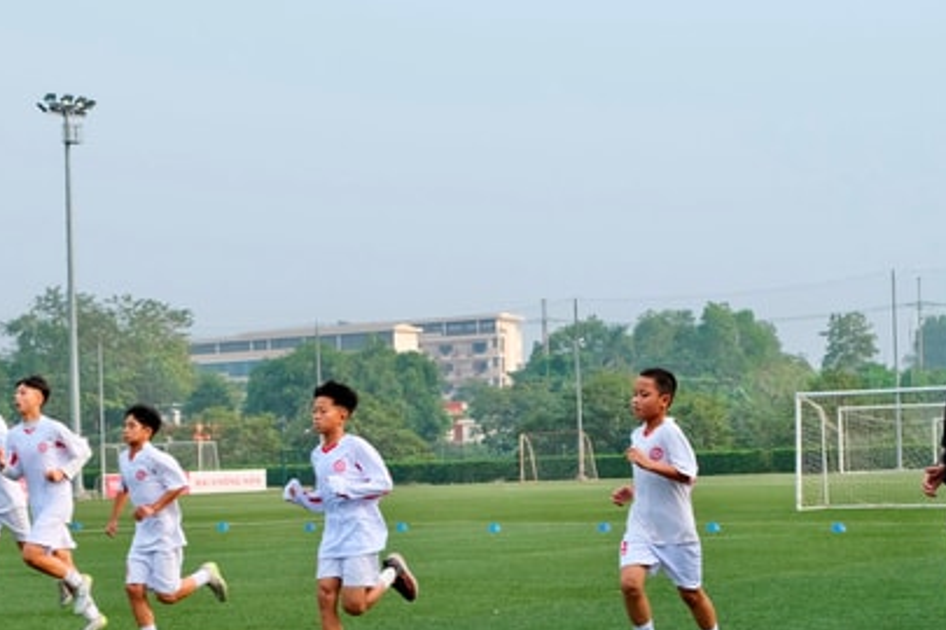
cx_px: 505
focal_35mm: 56
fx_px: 1471
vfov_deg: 24.1
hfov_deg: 35.6
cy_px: 401
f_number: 5.6
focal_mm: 27.7
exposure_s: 1/280
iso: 320
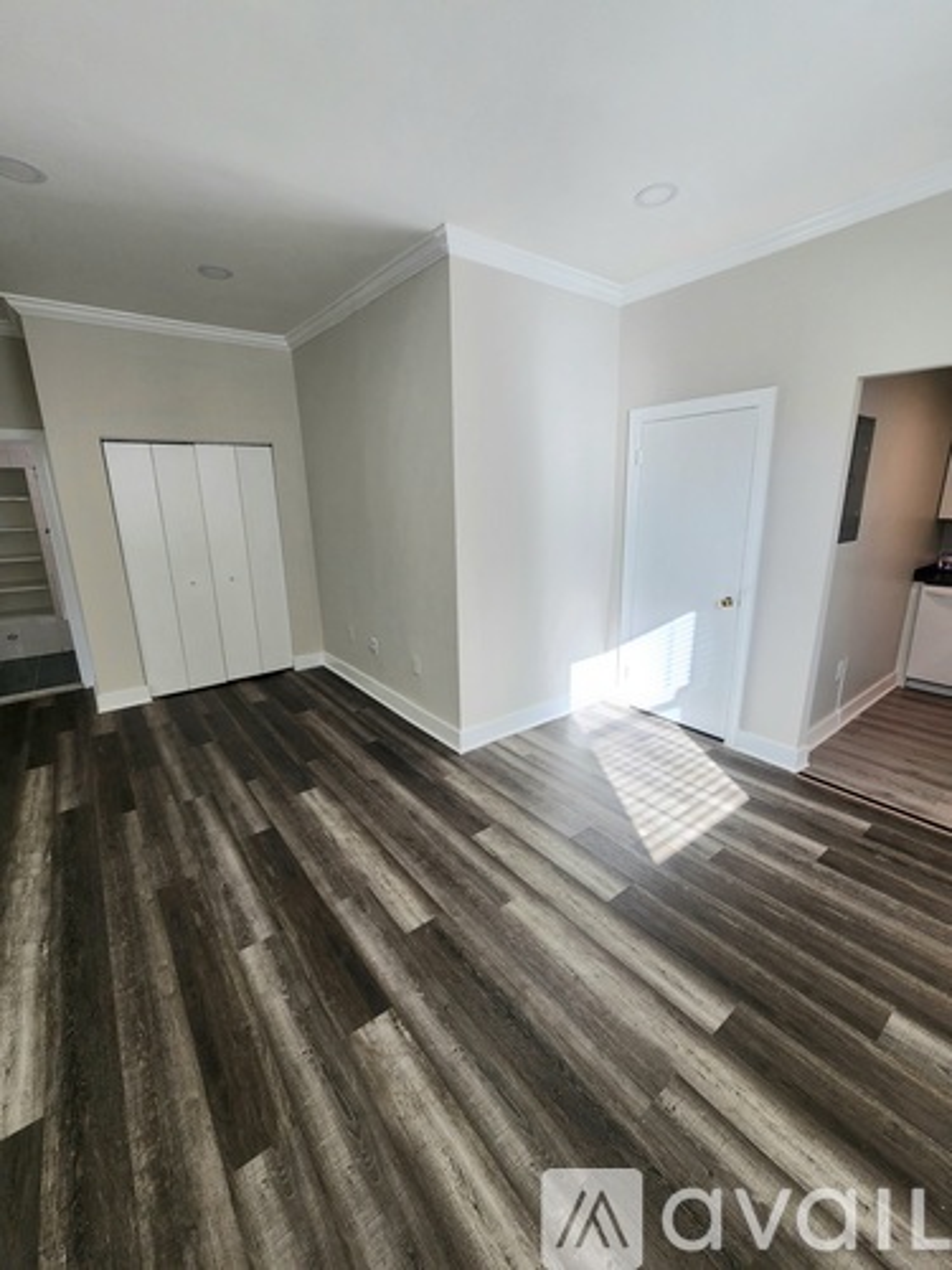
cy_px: 635
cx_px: 476
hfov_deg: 89.9
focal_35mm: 13
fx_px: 477
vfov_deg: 106.2
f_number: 2.2
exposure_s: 1/120
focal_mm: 2.2
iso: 100
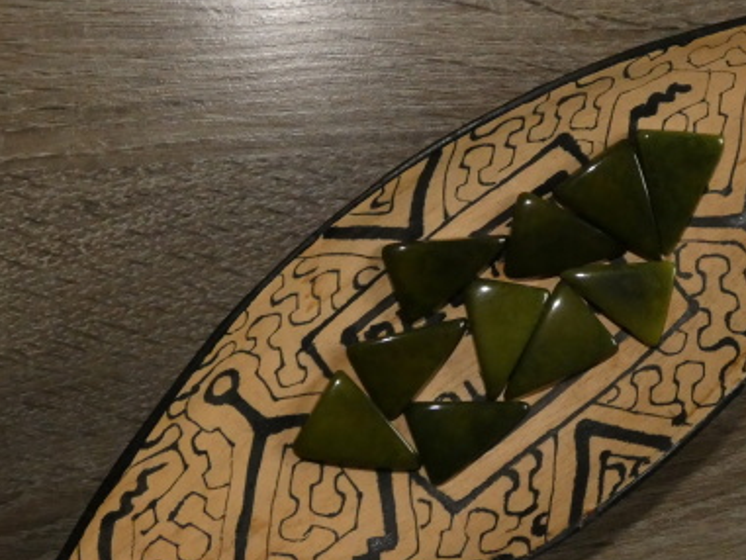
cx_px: 506
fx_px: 905
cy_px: 335
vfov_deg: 34.3
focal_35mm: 42
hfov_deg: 44.0
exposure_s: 1/125
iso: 800
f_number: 3.3
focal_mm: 5.3
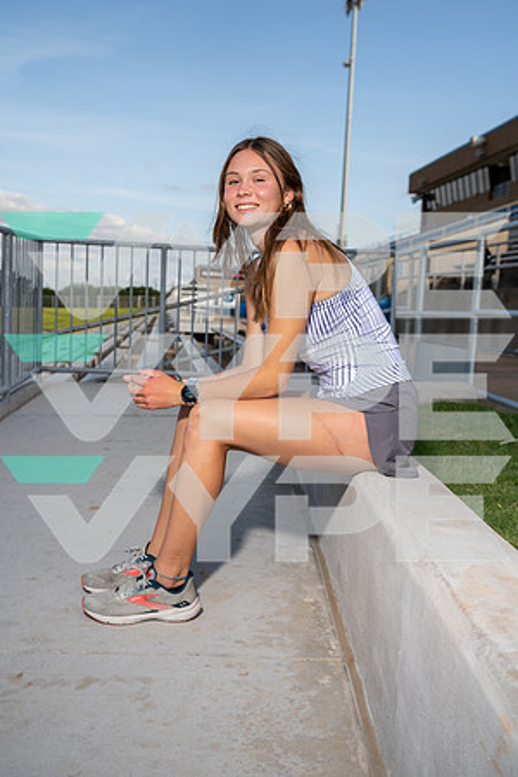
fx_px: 820
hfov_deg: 35.1
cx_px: 259
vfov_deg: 50.7
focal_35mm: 38
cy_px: 388
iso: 100
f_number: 5
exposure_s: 1/250
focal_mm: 38
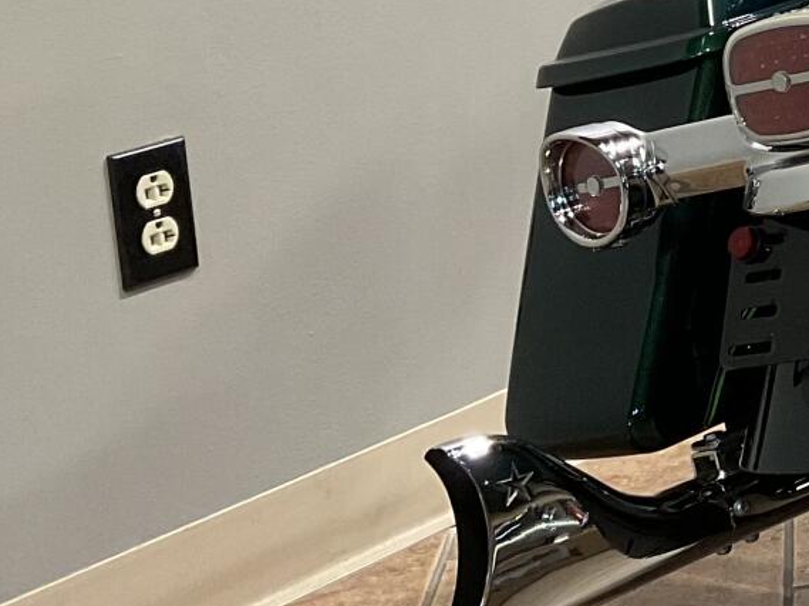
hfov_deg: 16.7
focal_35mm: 102
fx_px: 2382
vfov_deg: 14.2
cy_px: -58
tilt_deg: -10.0
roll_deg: +1.3
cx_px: 1351
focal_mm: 3
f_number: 1.8
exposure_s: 1/60
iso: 64
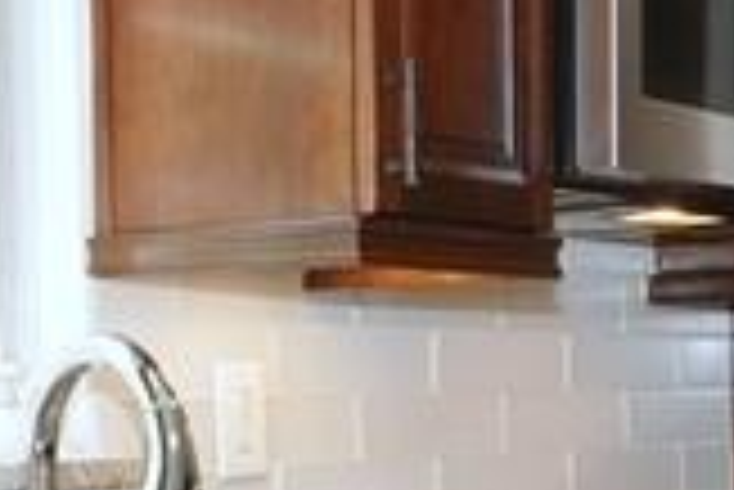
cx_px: 338
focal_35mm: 94
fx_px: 1918
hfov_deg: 21.7
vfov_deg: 14.5
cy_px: 364
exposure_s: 1/60
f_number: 4
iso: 450
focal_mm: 10
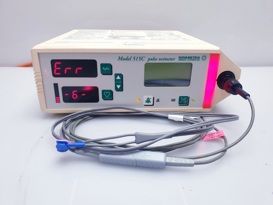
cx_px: 136
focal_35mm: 26
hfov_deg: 67.3
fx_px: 205
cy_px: 102
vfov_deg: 53.1
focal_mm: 4.3
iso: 50
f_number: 2.4
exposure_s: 1/50
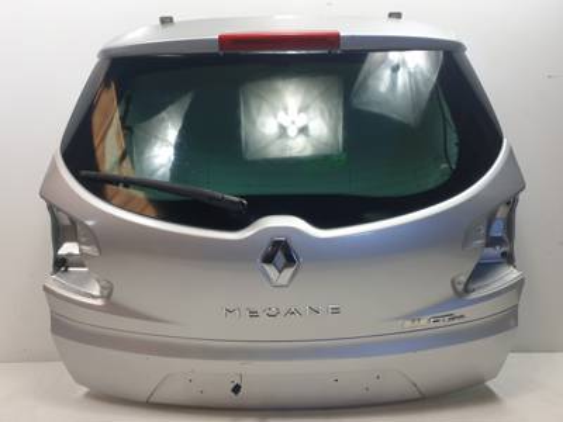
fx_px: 423
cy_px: 211
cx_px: 282
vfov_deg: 53.1
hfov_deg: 67.3
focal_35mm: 26
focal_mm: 4.3
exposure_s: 1/100
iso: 64
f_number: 2.4
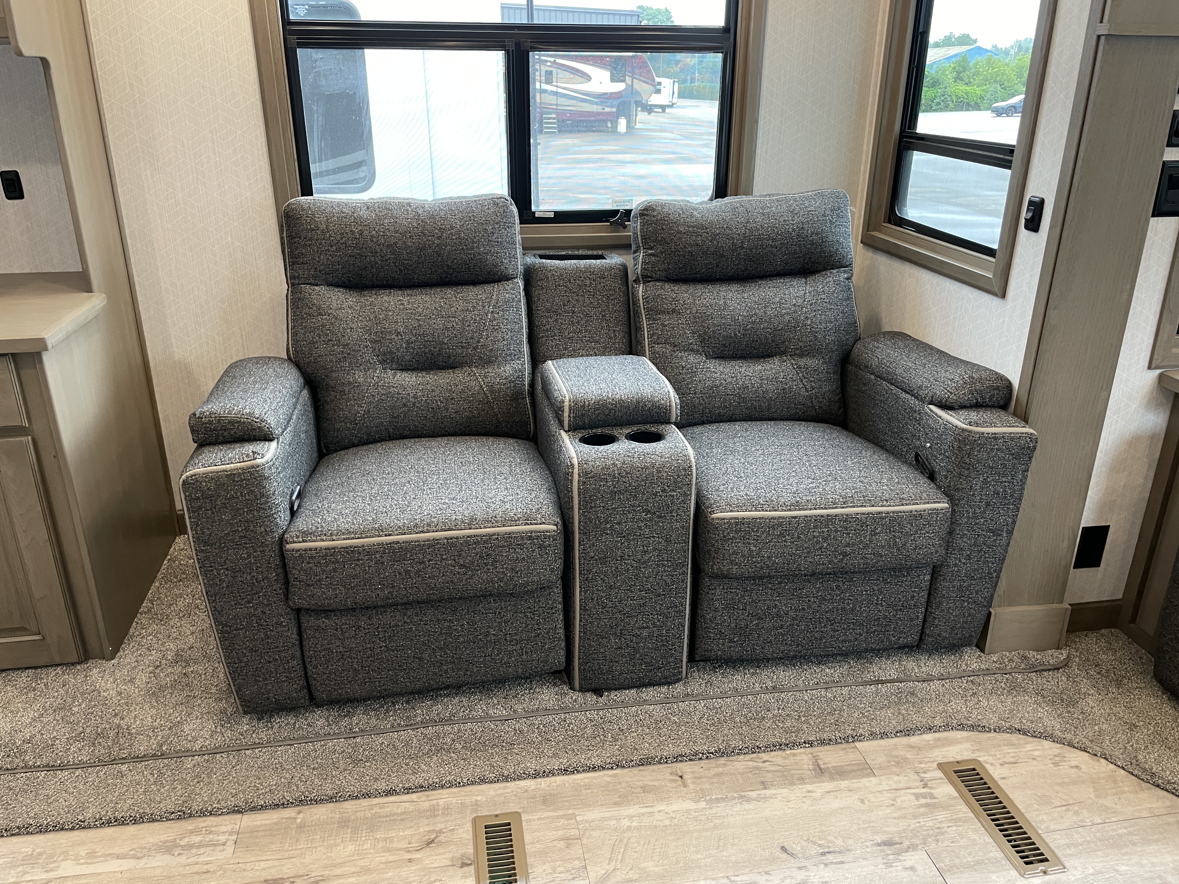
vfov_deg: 53.1
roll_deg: -0.2
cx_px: 590
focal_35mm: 26
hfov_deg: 67.3
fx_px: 886
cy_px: 442
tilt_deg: -20.8
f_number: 1.6
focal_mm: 4.2
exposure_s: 1/60
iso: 160
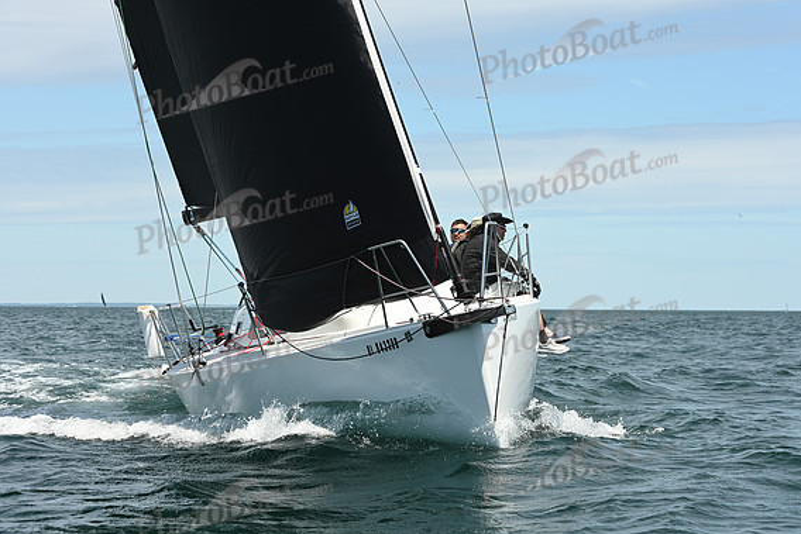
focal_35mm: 97
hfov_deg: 21.0
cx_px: 408
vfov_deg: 14.1
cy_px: 271
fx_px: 2159
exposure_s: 1/1000
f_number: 8
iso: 320
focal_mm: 95
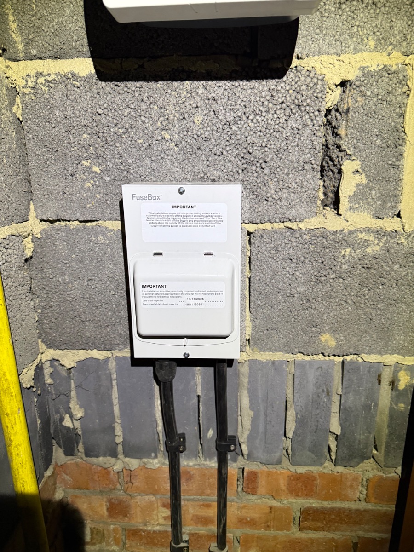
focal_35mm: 24
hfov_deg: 56.8
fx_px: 383
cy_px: 276
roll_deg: -0.2
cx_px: 207
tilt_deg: -15.4
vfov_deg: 71.6
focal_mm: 6.76
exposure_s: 1/60
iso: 250
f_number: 1.78
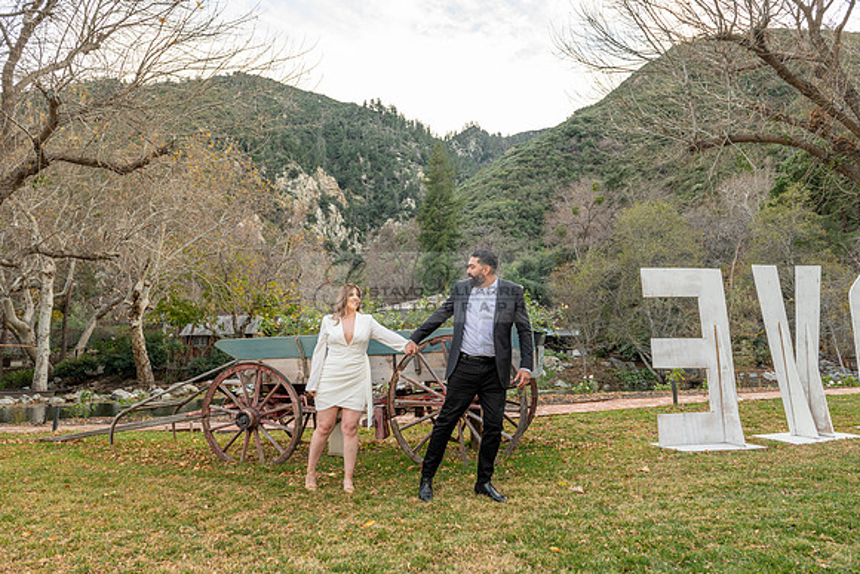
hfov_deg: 73.7
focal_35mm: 24
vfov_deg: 53.2
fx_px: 573
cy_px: 287
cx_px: 430
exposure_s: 1/125
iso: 200
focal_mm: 24
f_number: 5.6
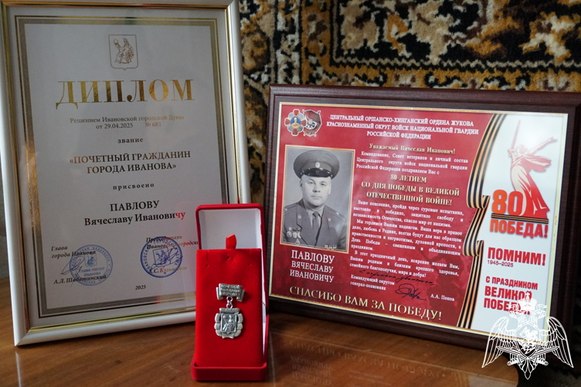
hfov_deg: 45.0
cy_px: 194
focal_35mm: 44
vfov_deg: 30.8
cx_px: 290
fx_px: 701
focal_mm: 29
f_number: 4.5
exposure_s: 1/160
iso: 5000
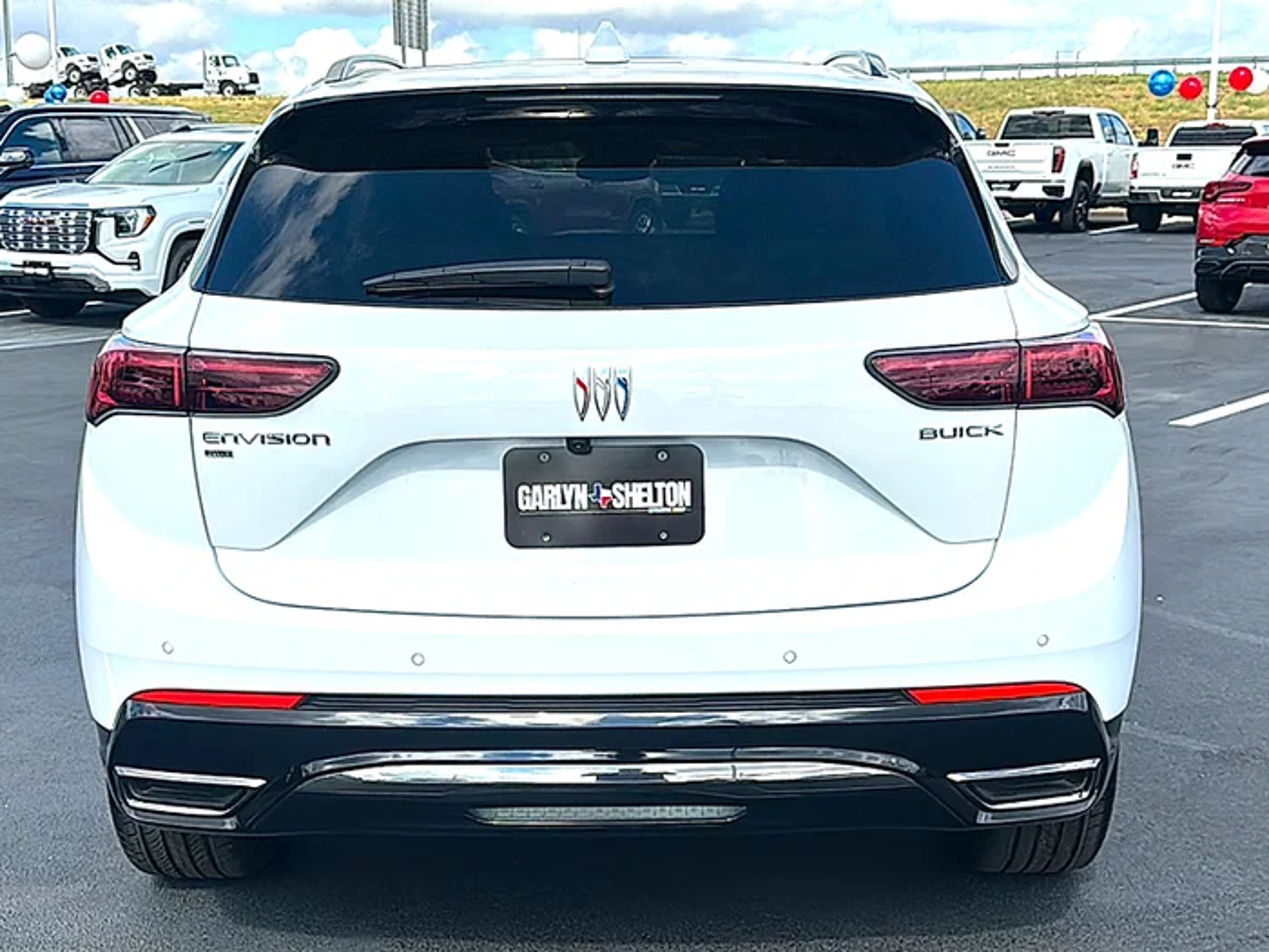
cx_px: 634
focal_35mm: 38
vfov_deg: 37.7
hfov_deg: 49.0
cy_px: 476
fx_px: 1393
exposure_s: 1/6667
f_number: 1.78
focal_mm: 6.86
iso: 80
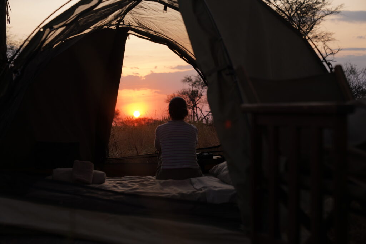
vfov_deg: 20.9
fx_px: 661
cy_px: 122
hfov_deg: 31.0
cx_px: 183
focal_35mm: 65
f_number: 4
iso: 100
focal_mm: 65
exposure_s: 1/160
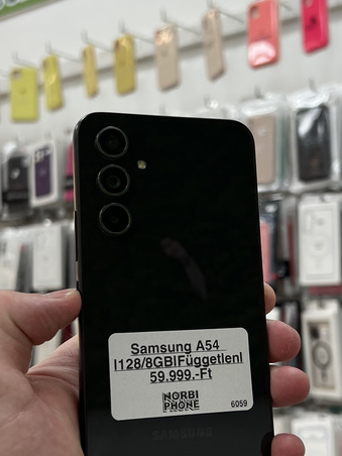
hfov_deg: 25.2
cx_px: 184
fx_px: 764
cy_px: 252
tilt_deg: +7.5
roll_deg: +2.1
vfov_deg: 33.2
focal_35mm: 58
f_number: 1.5
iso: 50
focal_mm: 5.7
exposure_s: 1/107
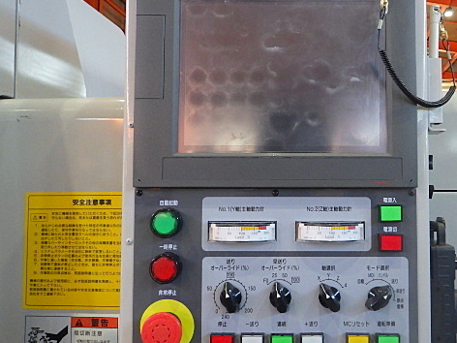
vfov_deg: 37.7
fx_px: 502
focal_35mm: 38
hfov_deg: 48.4
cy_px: 153
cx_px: 291
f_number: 3.5
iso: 800
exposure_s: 1/45
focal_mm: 5
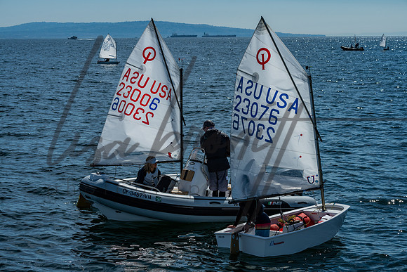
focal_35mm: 90
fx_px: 1018
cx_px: 204
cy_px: 136
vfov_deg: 15.2
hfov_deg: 22.6
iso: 100
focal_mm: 90
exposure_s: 1/640
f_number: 8
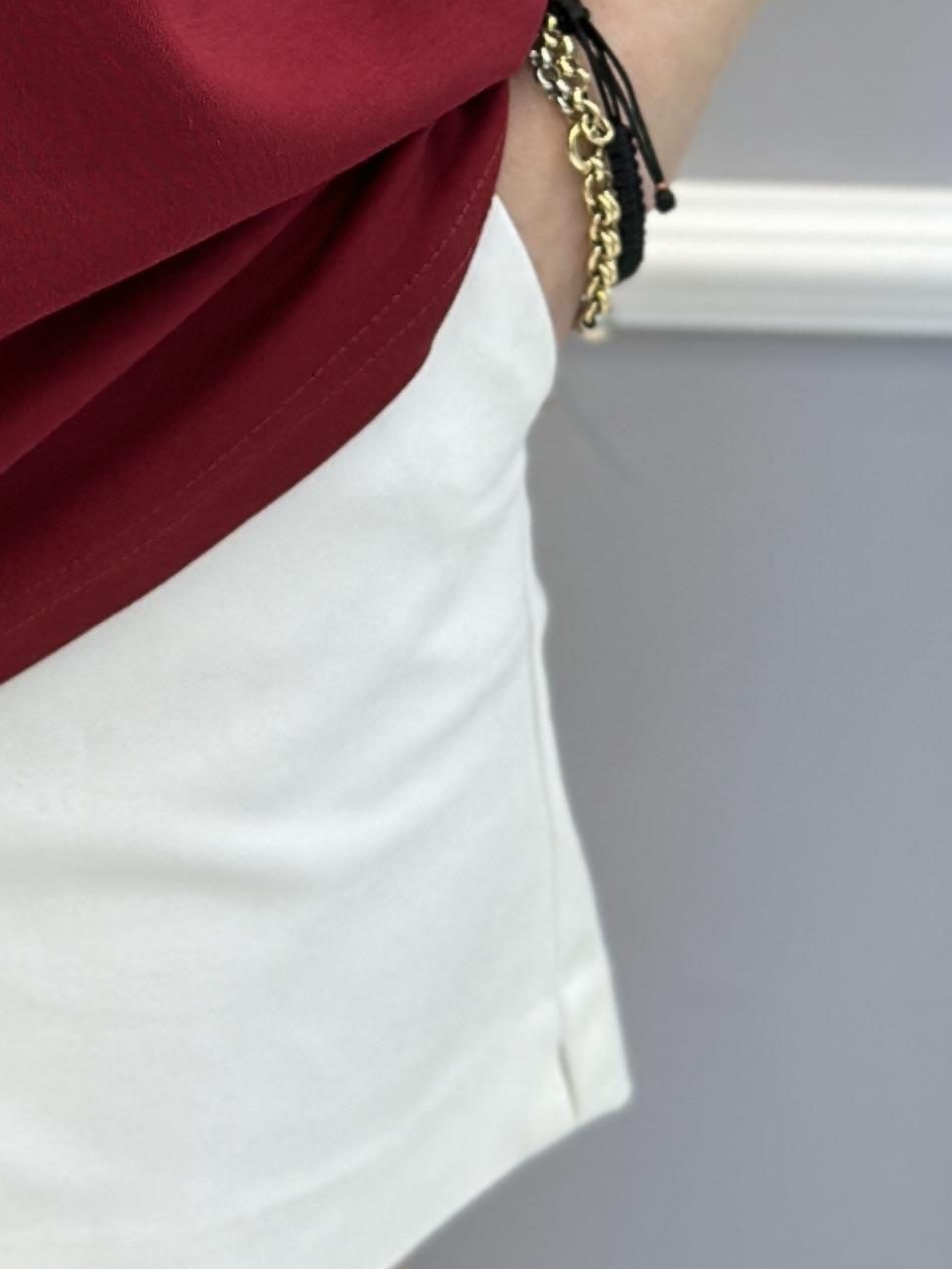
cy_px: -500
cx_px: -298
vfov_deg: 12.4
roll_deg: +2.1
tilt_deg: -11.2
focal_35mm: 153
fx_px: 5609
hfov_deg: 9.5
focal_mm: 6.86
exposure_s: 1/100
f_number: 1.78
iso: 125
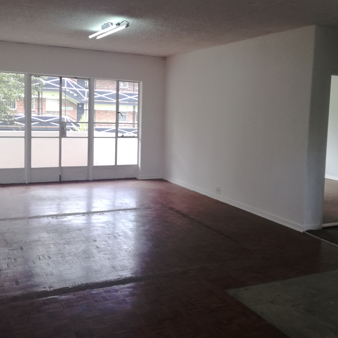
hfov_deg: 44.8
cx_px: 198
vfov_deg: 44.8
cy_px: 145
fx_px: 409
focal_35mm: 37
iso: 80
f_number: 2
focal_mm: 3.79
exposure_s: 1/100
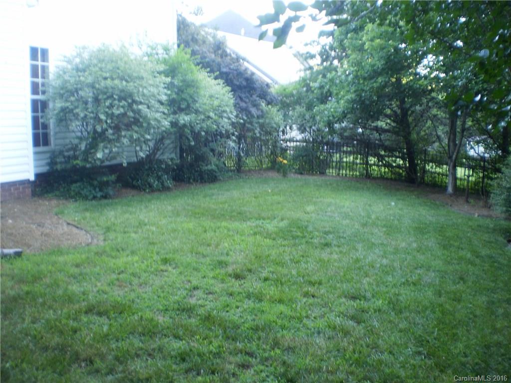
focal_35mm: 36
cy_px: 192
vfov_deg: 39.7
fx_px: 531
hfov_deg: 51.4
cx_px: 256
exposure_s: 1/15
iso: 125
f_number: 3.1
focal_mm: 6.3
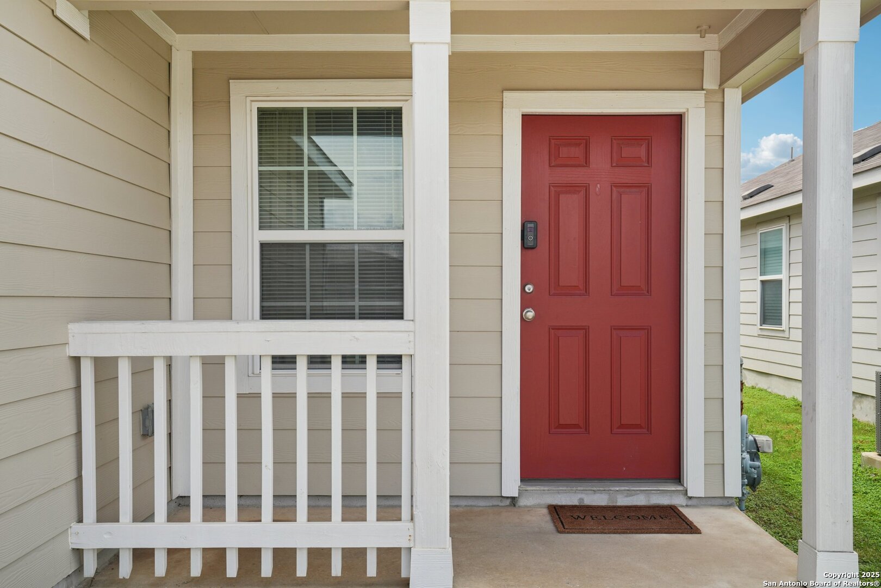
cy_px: 294
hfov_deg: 61.9
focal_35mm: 30
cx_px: 440
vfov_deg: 43.6
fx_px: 734
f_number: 8
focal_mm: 30
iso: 200
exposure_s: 1/90
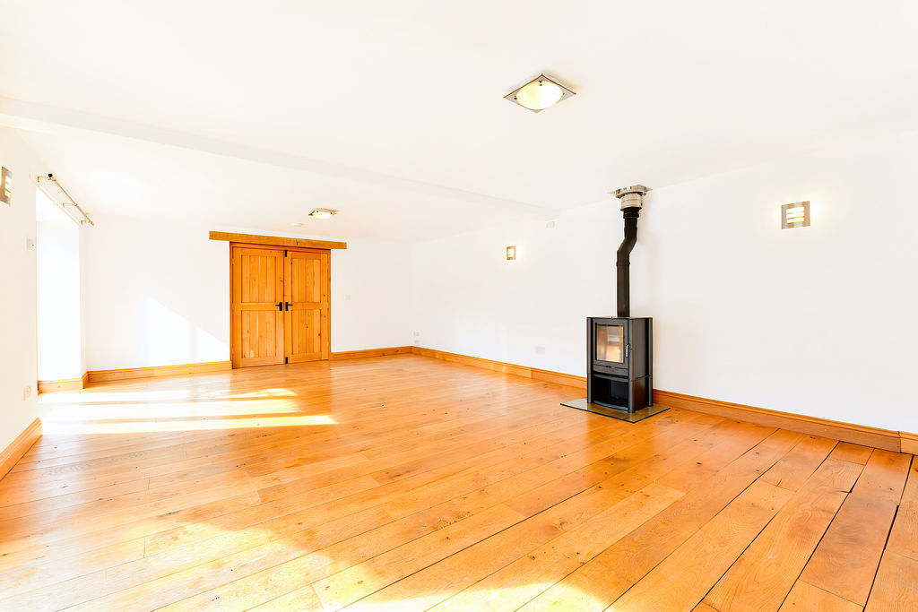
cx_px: 459
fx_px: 383
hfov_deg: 100.4
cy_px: 306
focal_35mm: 15
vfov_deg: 77.3
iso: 250
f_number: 8
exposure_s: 1/100
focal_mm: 15
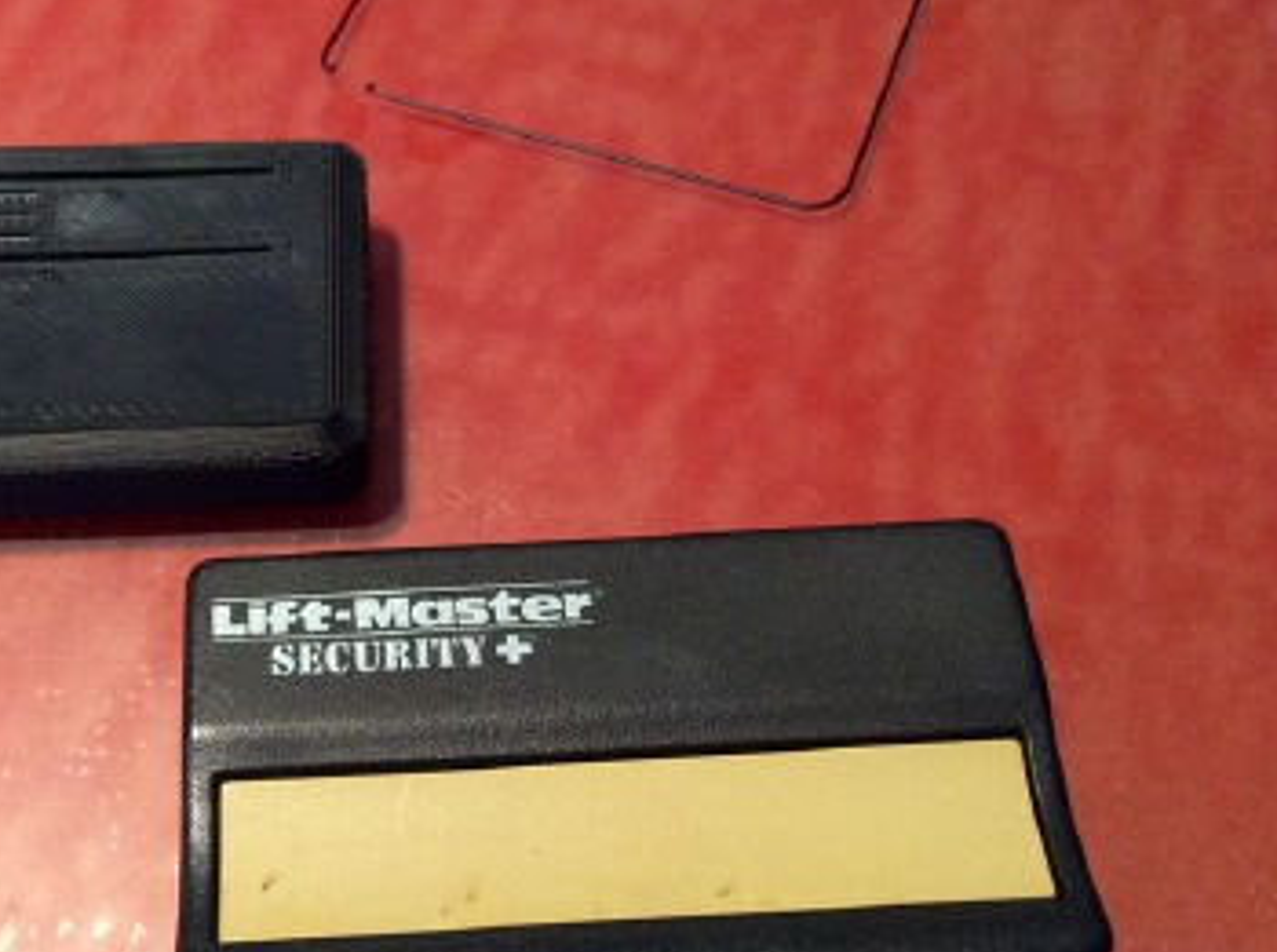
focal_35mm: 49
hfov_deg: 38.7
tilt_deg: -57.9
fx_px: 1804
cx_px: 482
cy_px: 602
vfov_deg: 29.4
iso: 250
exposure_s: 1/24
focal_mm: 3.3
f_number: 2.4
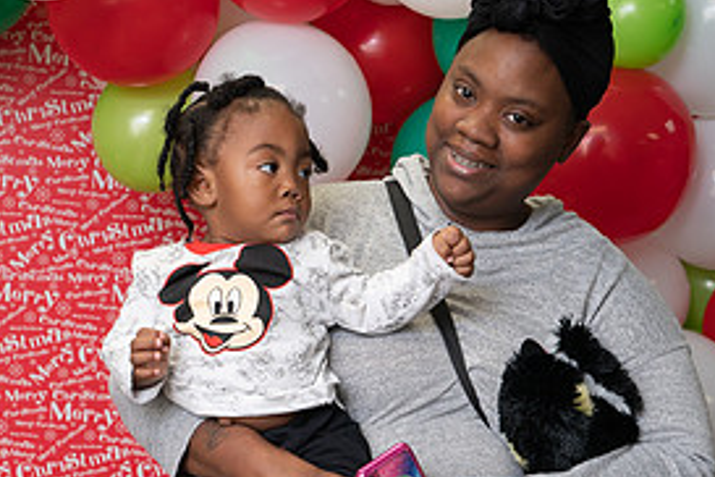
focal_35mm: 94
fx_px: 1867
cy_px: 377
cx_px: 388
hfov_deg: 21.7
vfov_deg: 14.5
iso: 400
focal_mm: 57
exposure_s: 1/80
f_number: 5
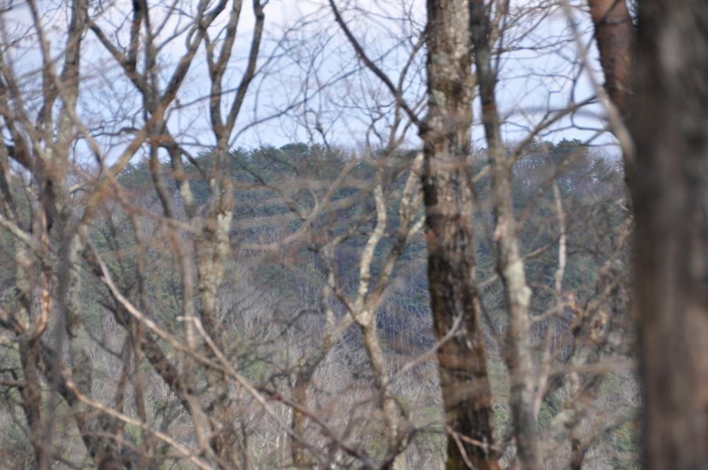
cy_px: 235
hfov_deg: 10.2
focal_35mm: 202
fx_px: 3977
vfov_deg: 6.8
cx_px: 354
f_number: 5.6
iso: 280
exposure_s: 1/500
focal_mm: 135
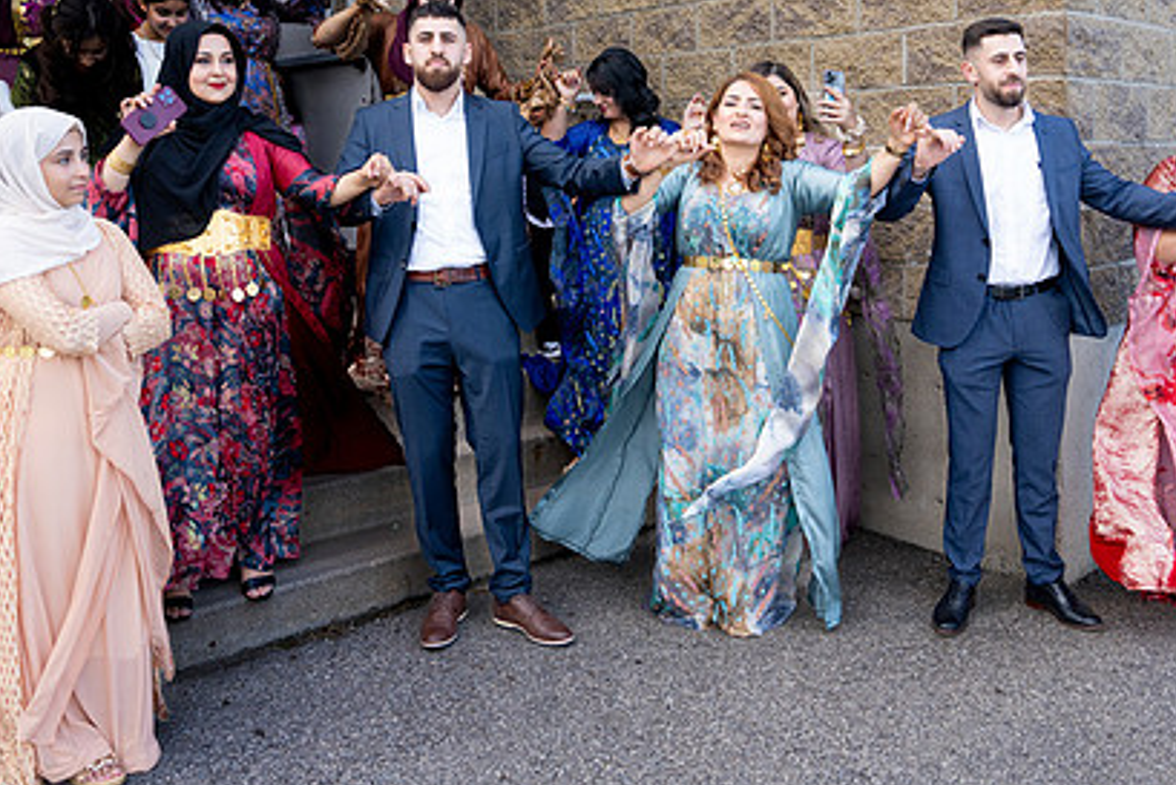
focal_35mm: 34
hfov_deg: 55.6
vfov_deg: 38.4
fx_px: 1111
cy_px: 254
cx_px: 664
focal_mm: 24
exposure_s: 1/1250
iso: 800
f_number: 2.8
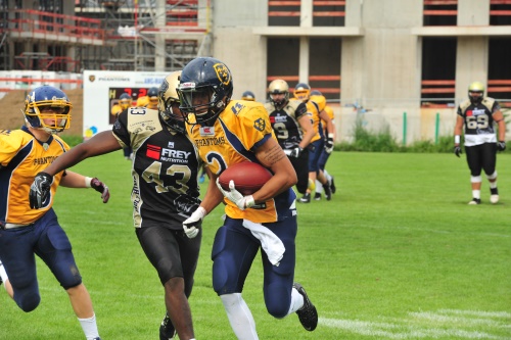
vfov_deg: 7.6
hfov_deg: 11.4
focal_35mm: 180
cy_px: 170
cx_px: 256
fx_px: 2554
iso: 1250
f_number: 9
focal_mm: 180
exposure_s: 1/800
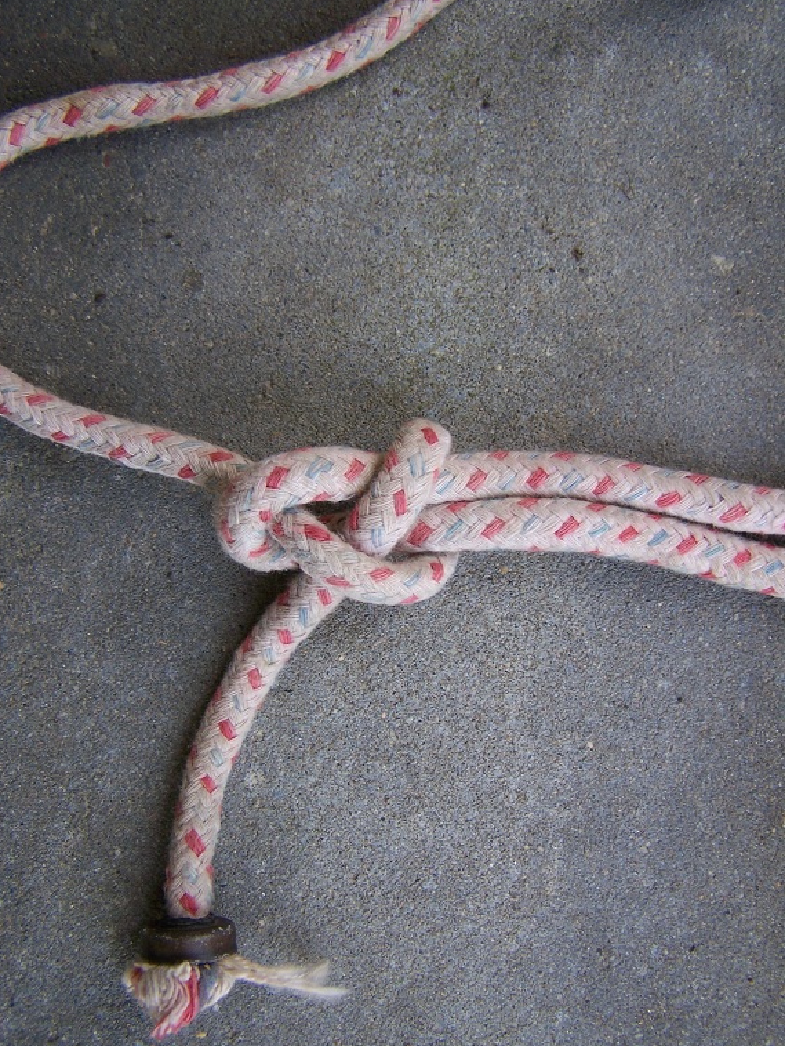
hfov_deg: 36.8
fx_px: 1179
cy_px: 527
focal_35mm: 39
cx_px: 384
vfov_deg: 47.8
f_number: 2.8
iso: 64
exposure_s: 1/30
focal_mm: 6.3
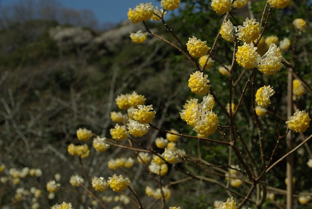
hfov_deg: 31.2
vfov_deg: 21.1
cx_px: 156
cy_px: 104
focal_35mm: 64
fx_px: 560
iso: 100
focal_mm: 43
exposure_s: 1/400
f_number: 8
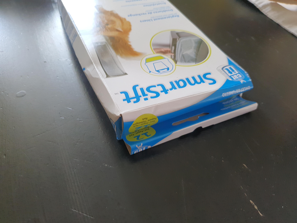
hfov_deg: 67.3
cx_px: 148
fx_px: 223
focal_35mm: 26
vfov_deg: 53.1
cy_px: 112
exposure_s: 1/50
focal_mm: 4.3
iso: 250
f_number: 1.5
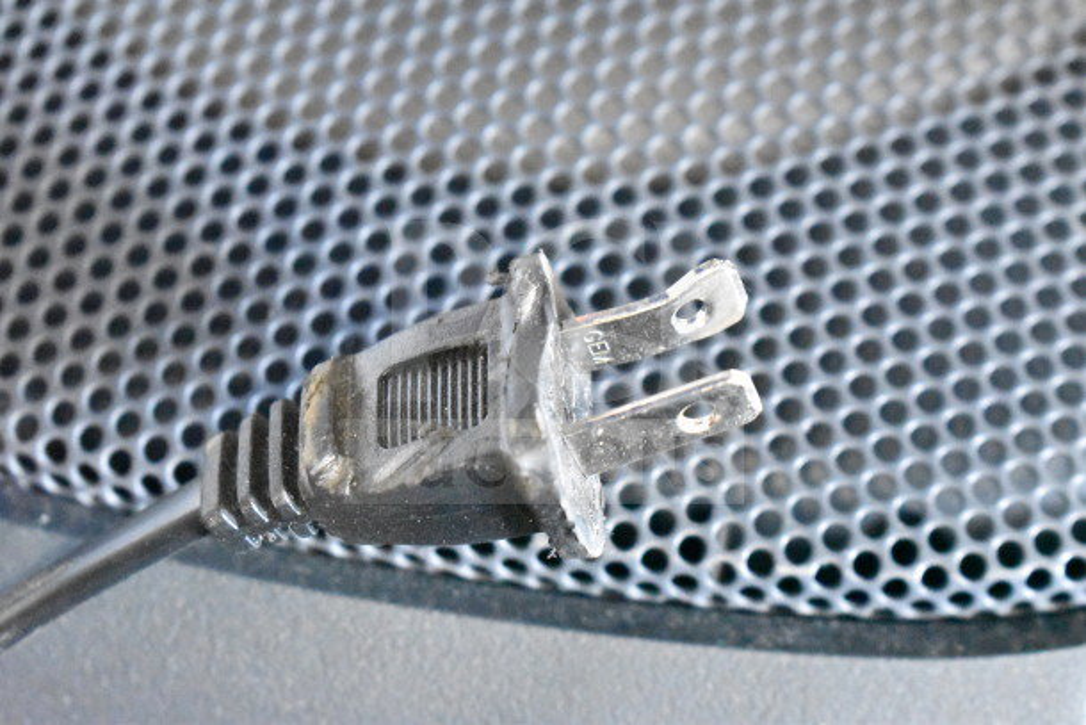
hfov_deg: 24.6
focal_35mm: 82
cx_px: 543
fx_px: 2489
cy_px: 362
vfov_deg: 16.6
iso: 25600
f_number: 5.6
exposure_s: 1/60
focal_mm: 55
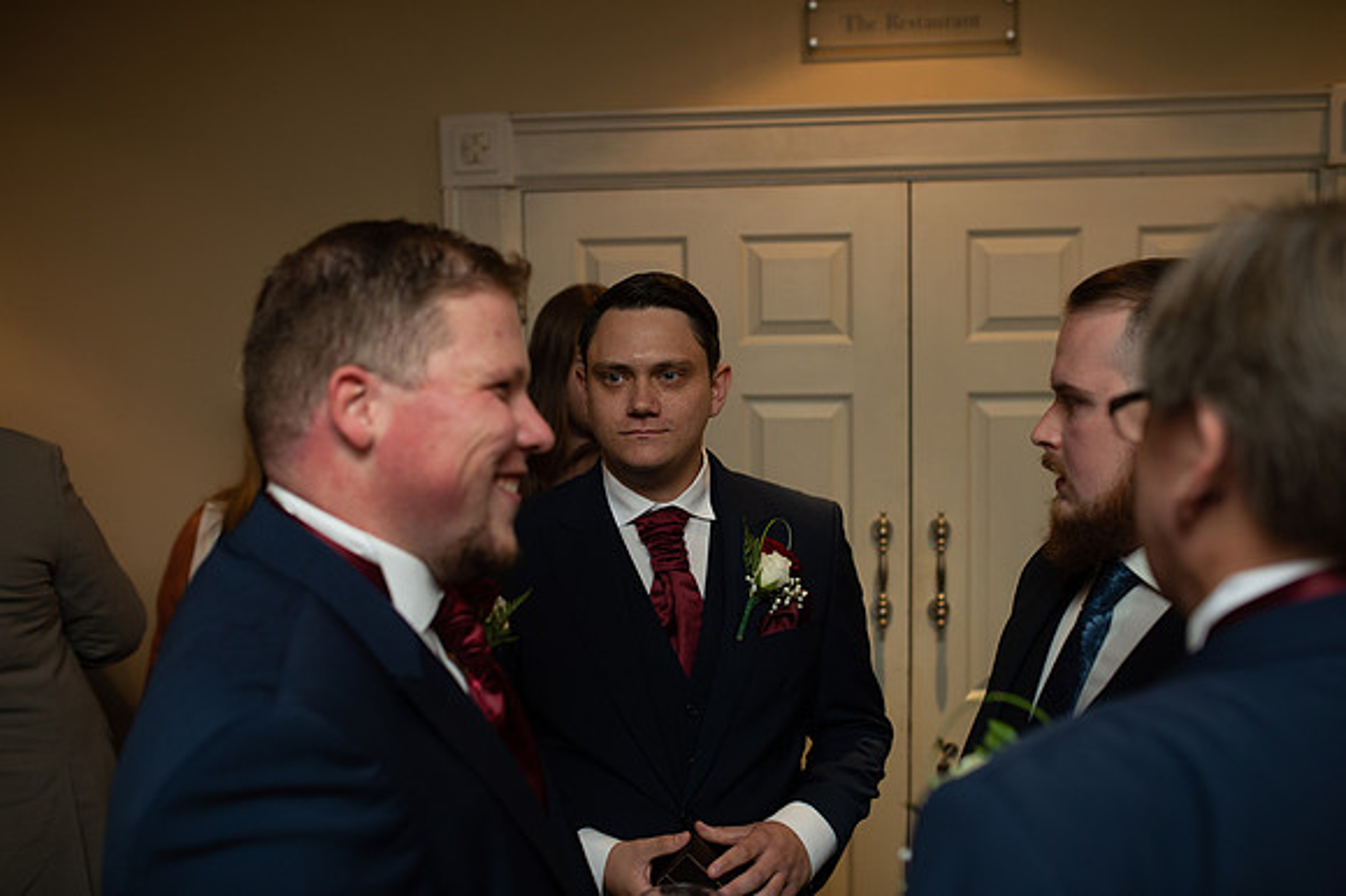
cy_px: 448
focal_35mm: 35
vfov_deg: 37.8
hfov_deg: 54.5
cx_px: 673
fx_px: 1308
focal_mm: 35
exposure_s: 1/100
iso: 800
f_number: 2.8
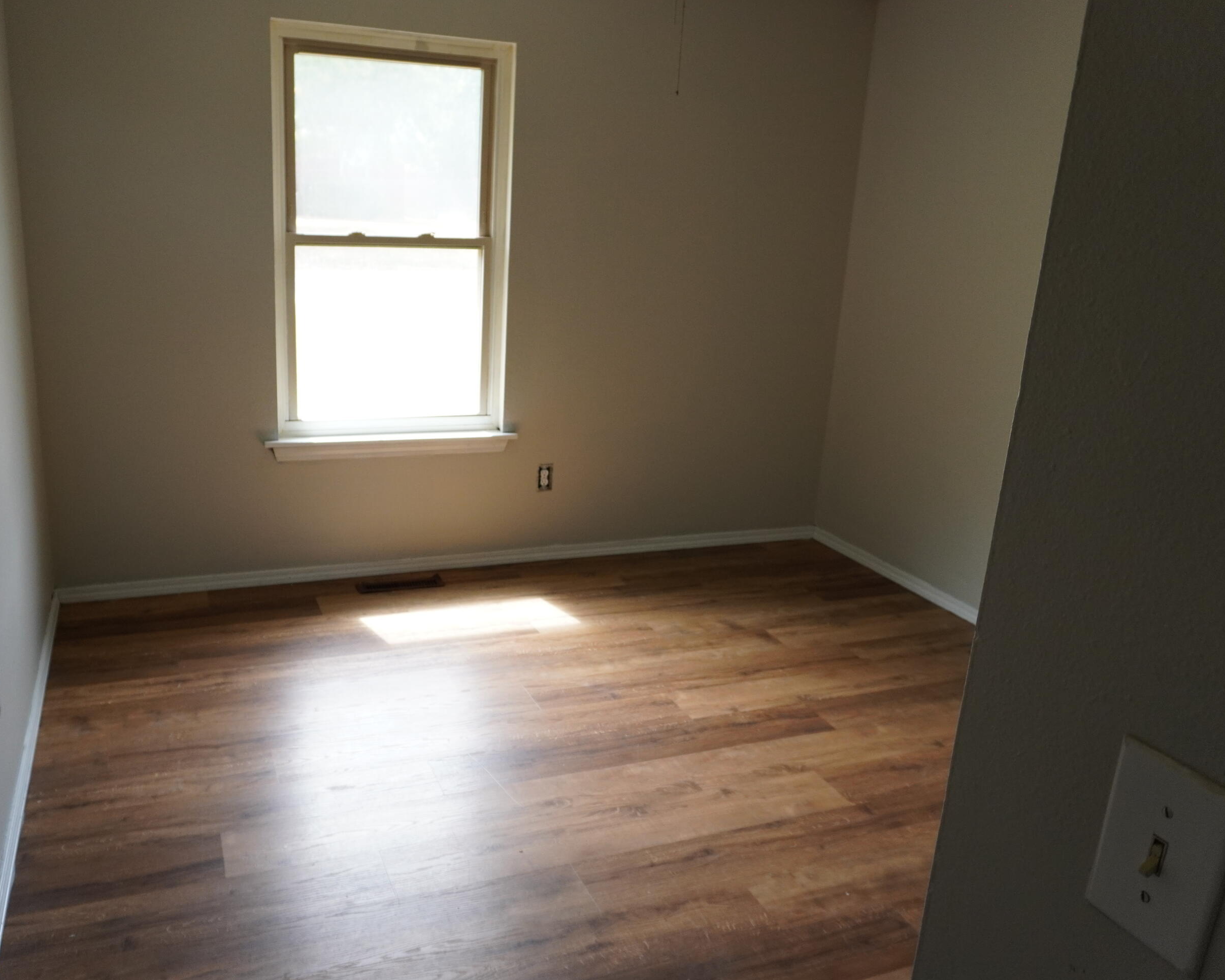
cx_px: 539
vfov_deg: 51.5
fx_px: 1015
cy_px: 482
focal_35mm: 28
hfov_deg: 62.0
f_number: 4
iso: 800
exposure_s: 1/160
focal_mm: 16
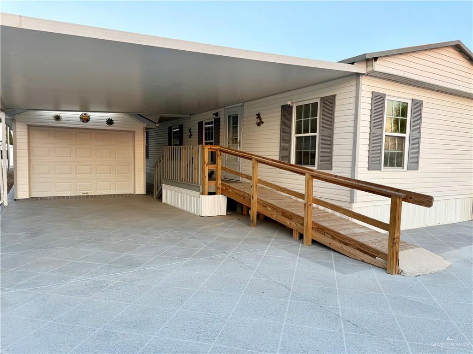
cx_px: 236
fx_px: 328
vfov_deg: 56.8
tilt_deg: -4.0
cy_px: 177
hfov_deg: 71.6
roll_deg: -0.9
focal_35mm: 24
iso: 64
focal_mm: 6.76
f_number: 1.78
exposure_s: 1/178
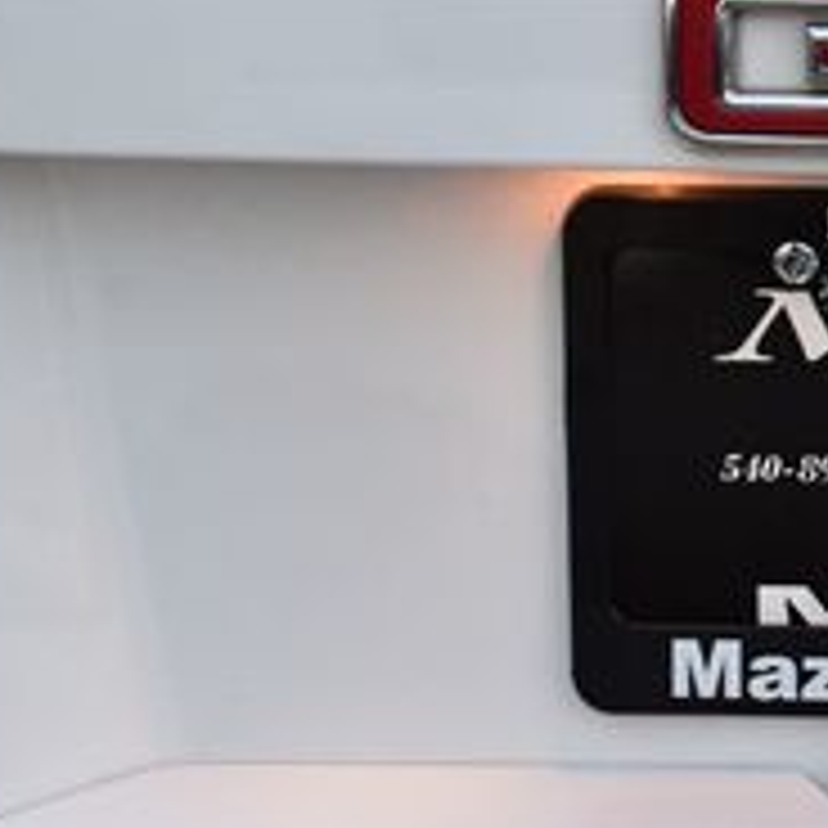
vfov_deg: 13.1
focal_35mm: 133
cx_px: 1156
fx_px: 3599
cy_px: 585
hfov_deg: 12.6
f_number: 7.1
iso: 400
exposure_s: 1/30
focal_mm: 30
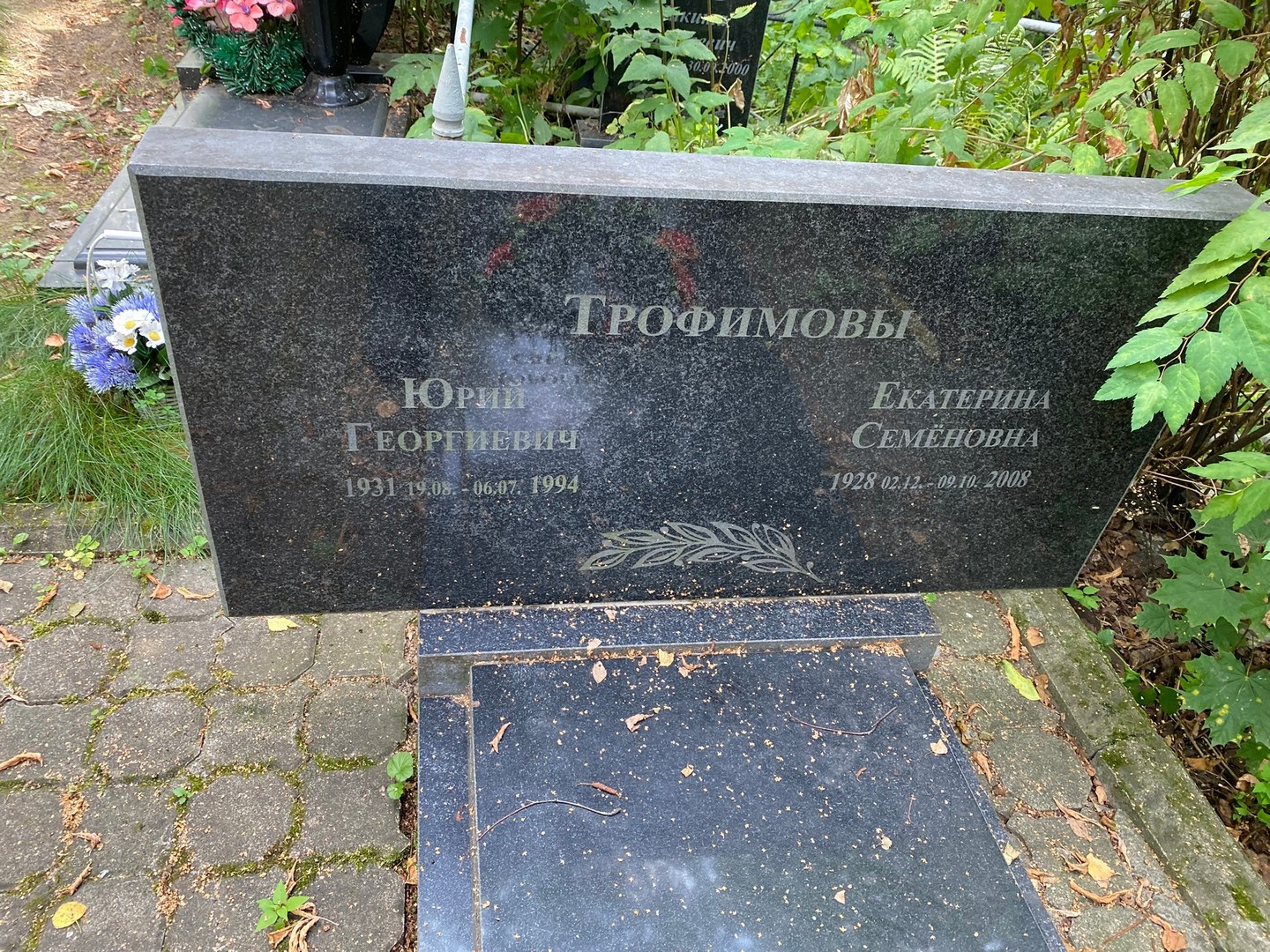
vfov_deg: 53.1
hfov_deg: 67.3
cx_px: 635
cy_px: 476
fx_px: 954
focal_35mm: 26
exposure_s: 1/121
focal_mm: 4.25
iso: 125
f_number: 1.8
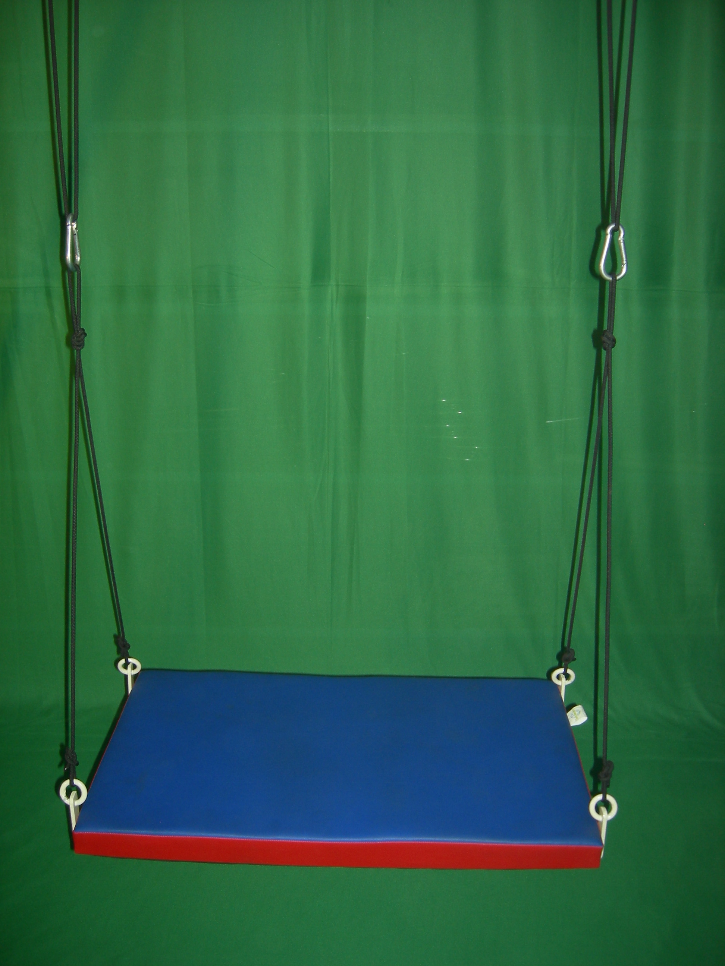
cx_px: 362
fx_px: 1005
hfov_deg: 39.7
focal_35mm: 36
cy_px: 483
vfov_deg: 51.4
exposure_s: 1/60.1
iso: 88
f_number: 2.7
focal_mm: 7.5
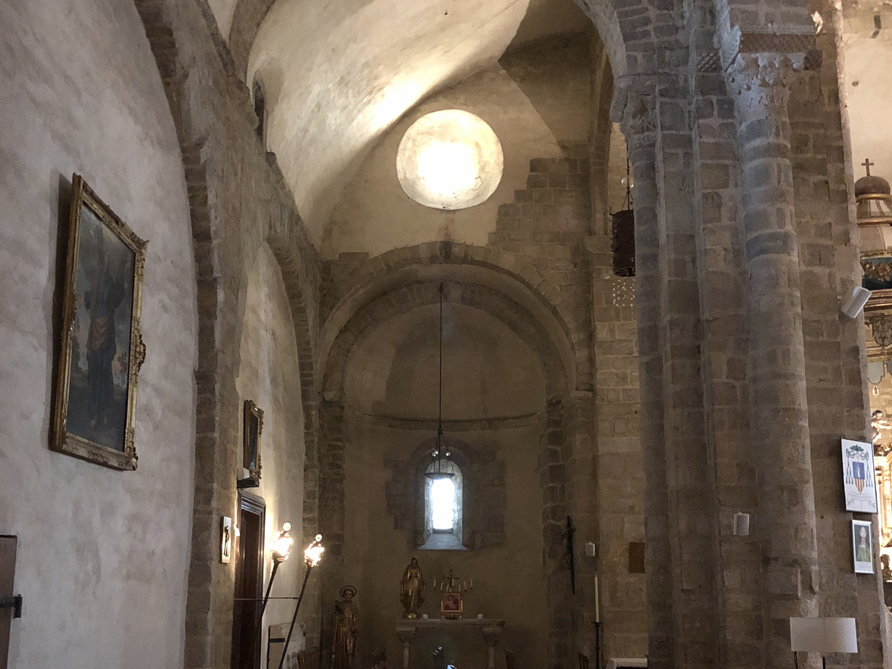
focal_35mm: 38
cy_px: 420
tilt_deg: +11.1
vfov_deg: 37.5
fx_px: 979
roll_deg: -0.2
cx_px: 442
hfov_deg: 49.0
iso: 320
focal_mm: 4
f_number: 1.8
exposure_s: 1/4
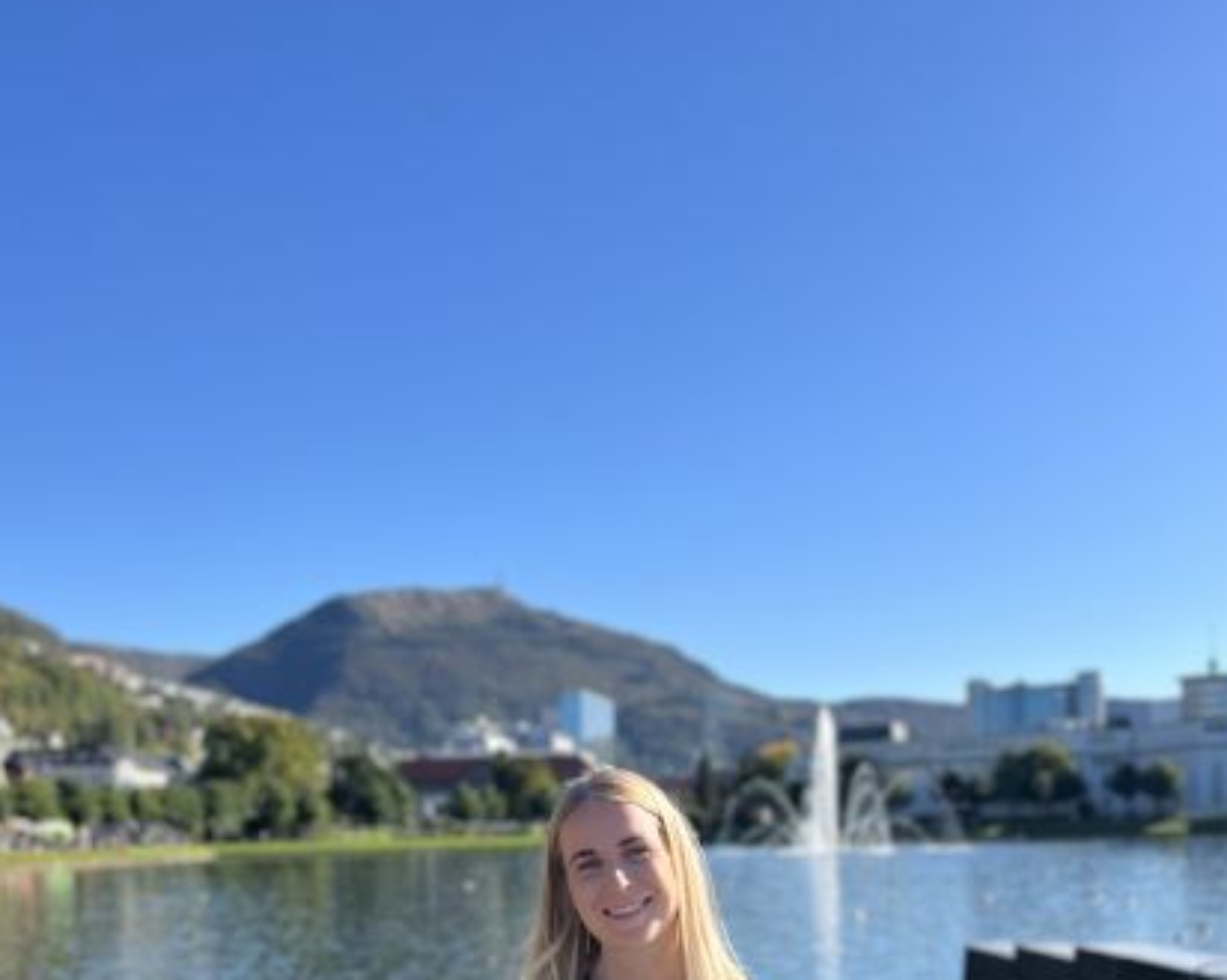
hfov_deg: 49.1
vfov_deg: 37.9
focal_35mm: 37
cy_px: 849
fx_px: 1343
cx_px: 596
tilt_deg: -0.4
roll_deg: +2.2
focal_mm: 5.7
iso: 50
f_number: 1.5
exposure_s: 1/3077
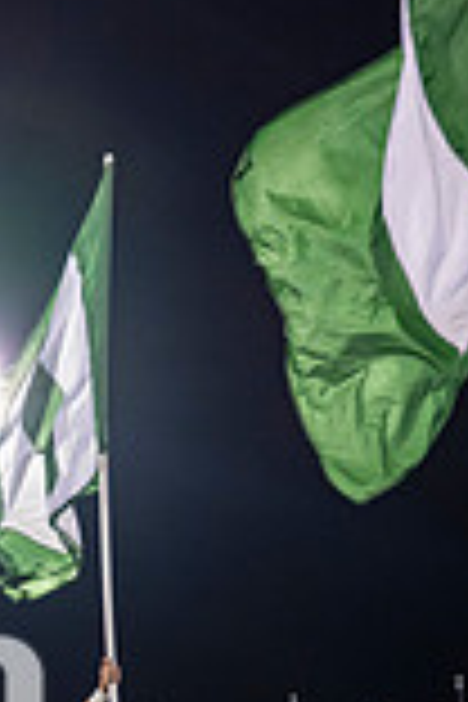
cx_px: -158
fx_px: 1774
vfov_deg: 21.3
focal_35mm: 91
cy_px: 760
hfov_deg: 14.3
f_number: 3.2
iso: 1250
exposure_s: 1/500
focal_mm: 31.5
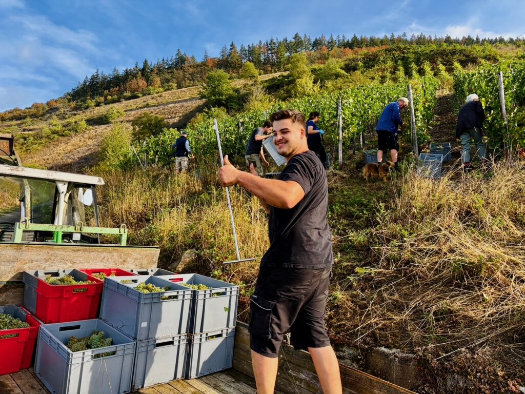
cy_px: 197
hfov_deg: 67.3
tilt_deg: +3.9
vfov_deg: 53.1
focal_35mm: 26
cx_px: 262
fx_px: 394
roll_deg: +0.3
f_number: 1.6
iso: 50
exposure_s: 1/987
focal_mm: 5.96
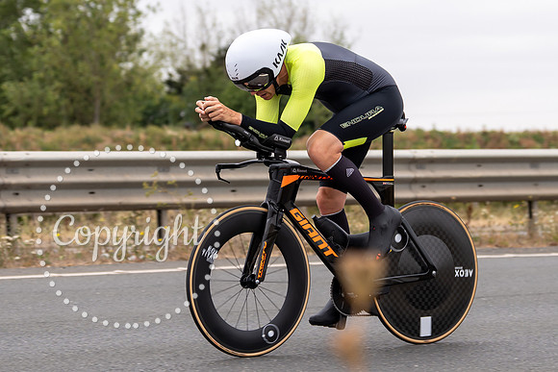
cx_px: 303
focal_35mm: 136
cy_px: 137
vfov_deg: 10.1
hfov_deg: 15.1
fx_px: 2110
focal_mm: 70
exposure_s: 1/800
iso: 100
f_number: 3.2
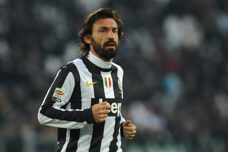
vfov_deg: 3.3
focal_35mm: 420
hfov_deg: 4.9
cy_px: 76
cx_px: 114
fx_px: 2660
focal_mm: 420
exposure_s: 1/1250
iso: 1600
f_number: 4
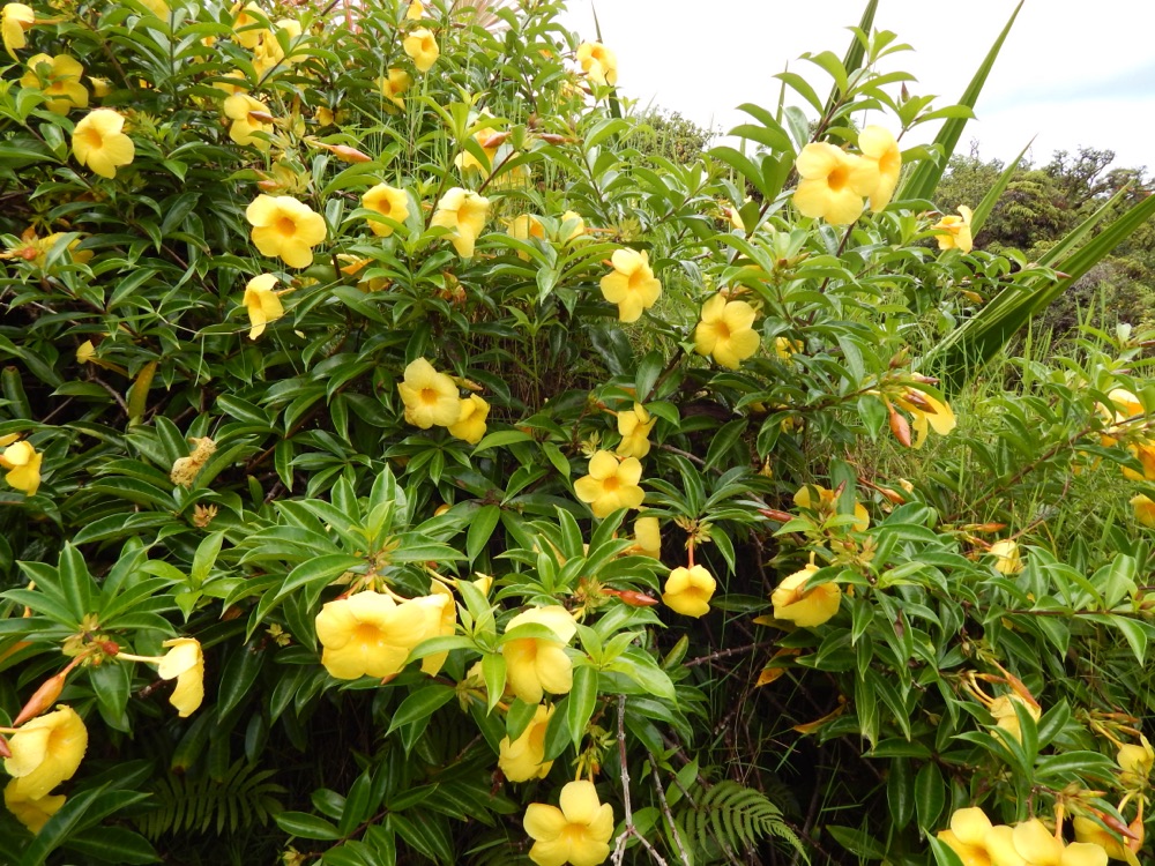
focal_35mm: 23
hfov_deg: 73.9
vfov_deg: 58.9
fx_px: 767
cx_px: 578
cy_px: 433
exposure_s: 1/400
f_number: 3
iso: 125
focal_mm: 4
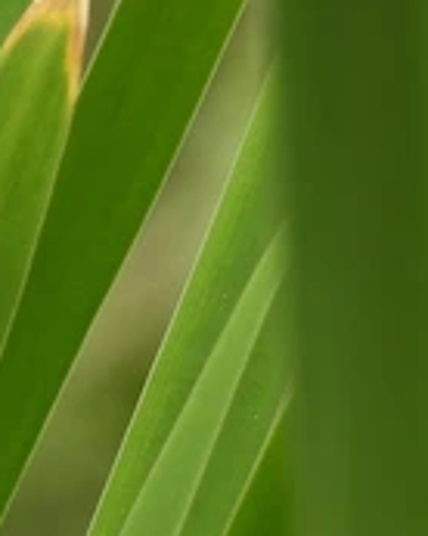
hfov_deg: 0.5
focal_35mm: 3072
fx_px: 48728
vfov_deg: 0.6
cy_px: 406
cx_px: -189
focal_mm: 152
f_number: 6.3
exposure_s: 1/160
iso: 100
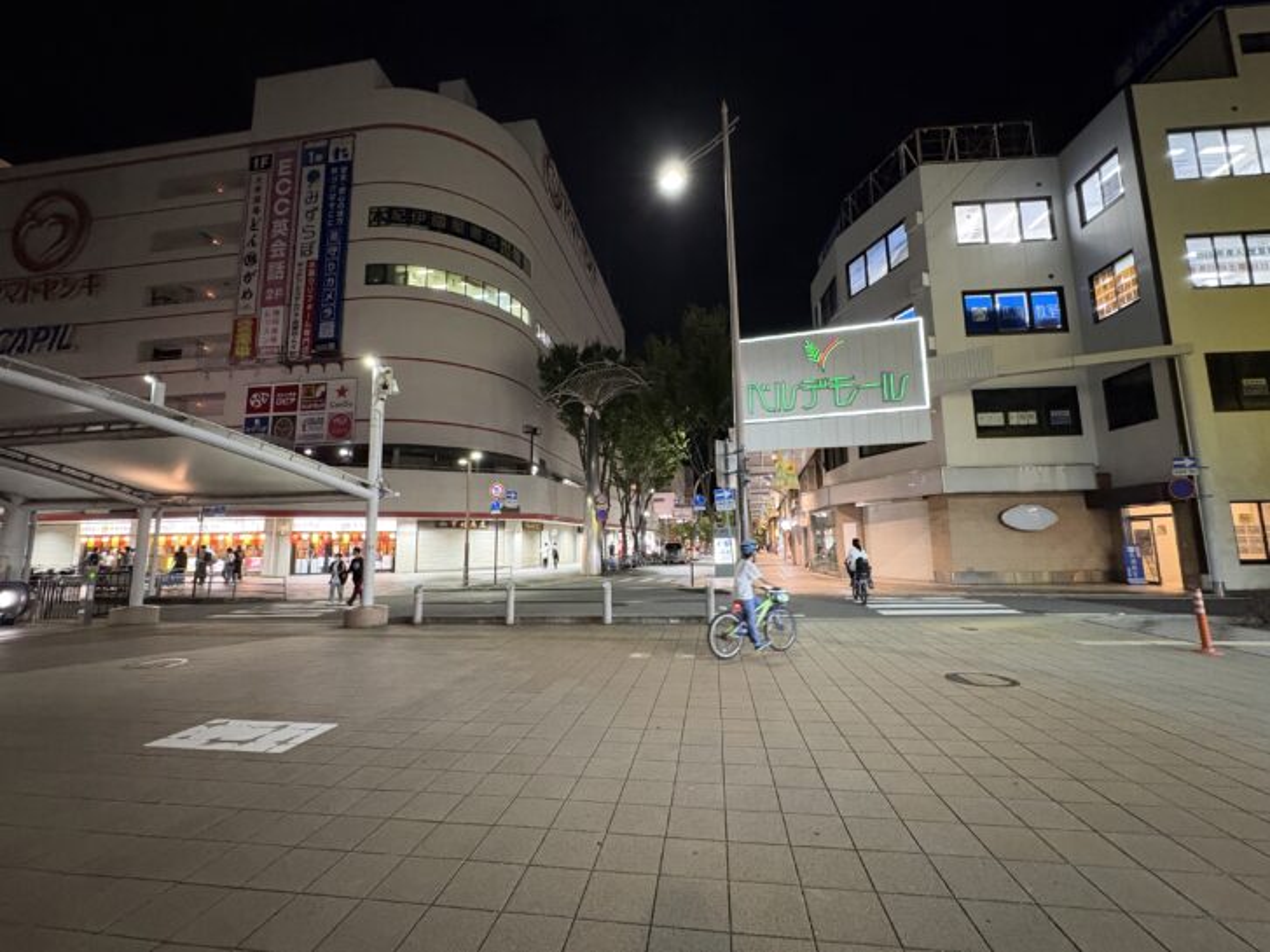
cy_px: 476
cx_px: 635
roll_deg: +0.7
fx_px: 514
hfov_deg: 102.1
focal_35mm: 14
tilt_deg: +7.2
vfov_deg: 85.7
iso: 800
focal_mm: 2.22
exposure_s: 1/40
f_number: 2.2
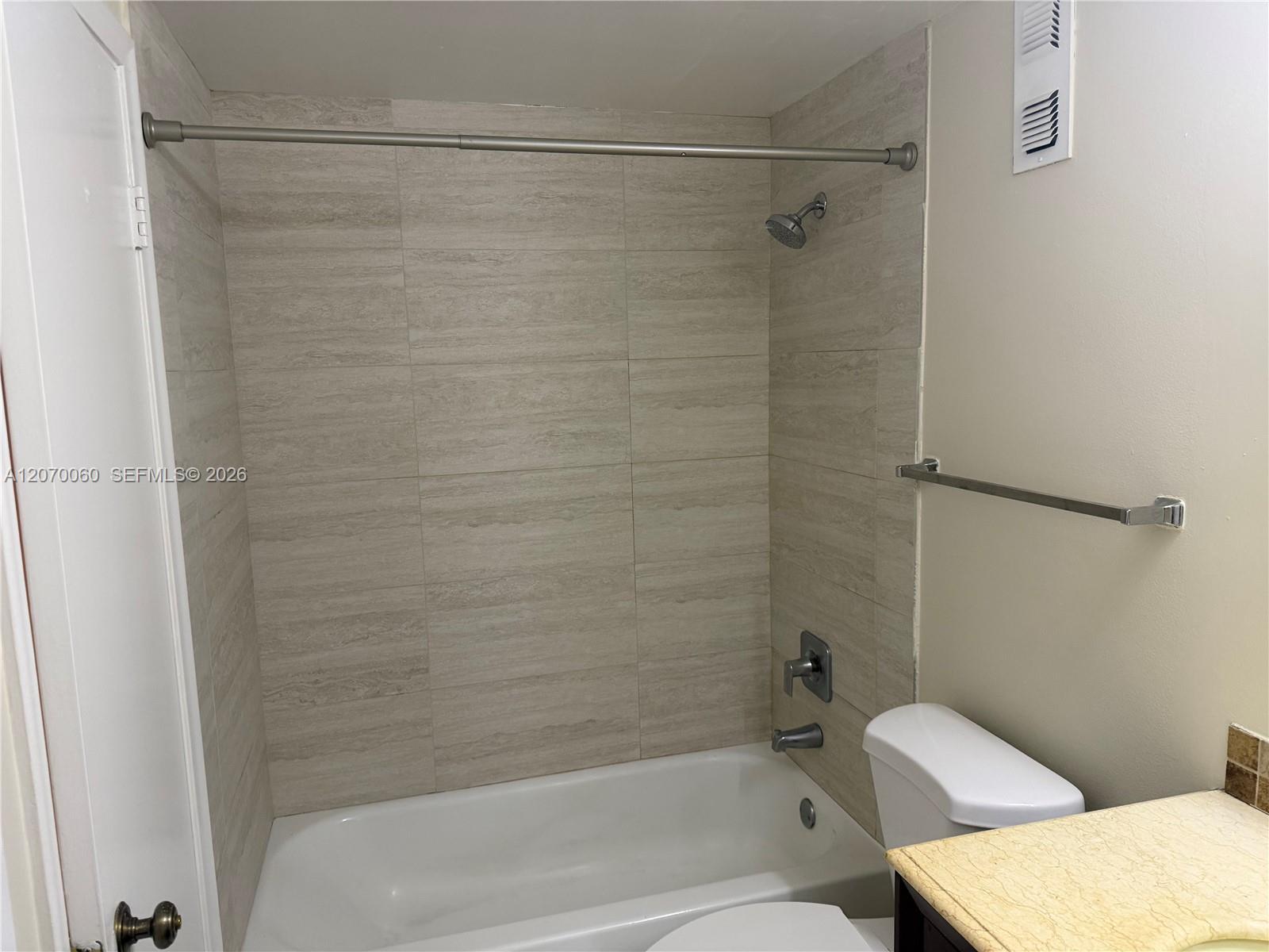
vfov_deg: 56.8
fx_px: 880
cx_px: 634
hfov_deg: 71.6
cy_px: 476
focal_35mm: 24
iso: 250
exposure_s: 1/60
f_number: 1.78
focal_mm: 6.76
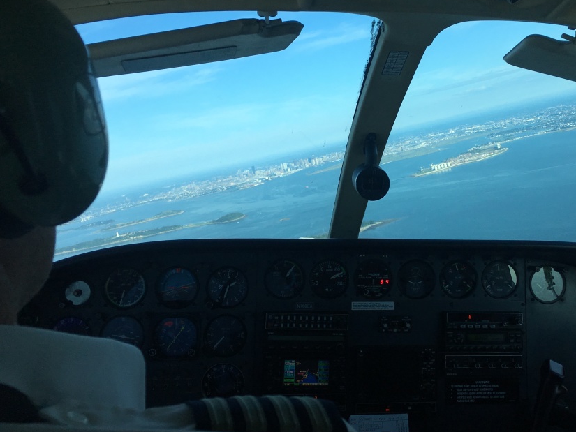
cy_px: 191
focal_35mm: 36
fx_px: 599
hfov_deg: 50.9
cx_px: 357
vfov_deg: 39.6
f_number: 2.2
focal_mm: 4.15
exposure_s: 1/1709
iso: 25
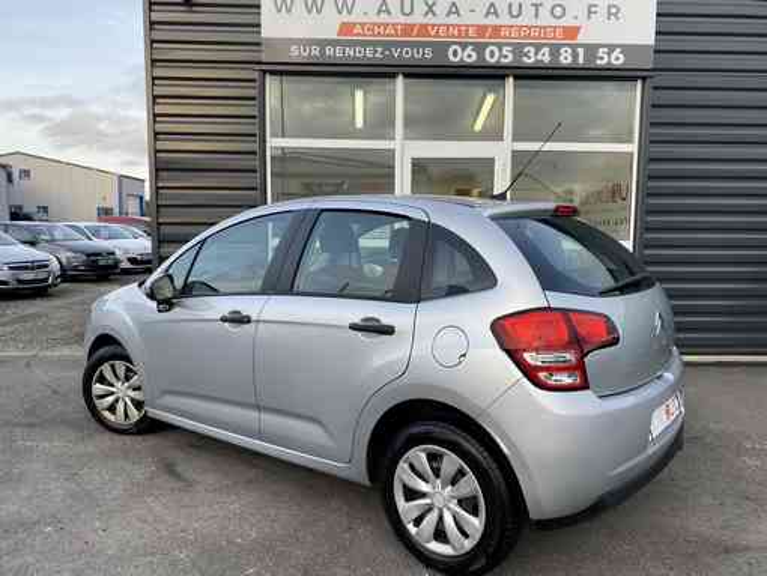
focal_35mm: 26
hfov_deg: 67.3
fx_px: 576
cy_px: 288
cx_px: 384
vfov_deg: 53.1
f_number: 1.8
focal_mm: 4.25
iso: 32
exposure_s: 1/233
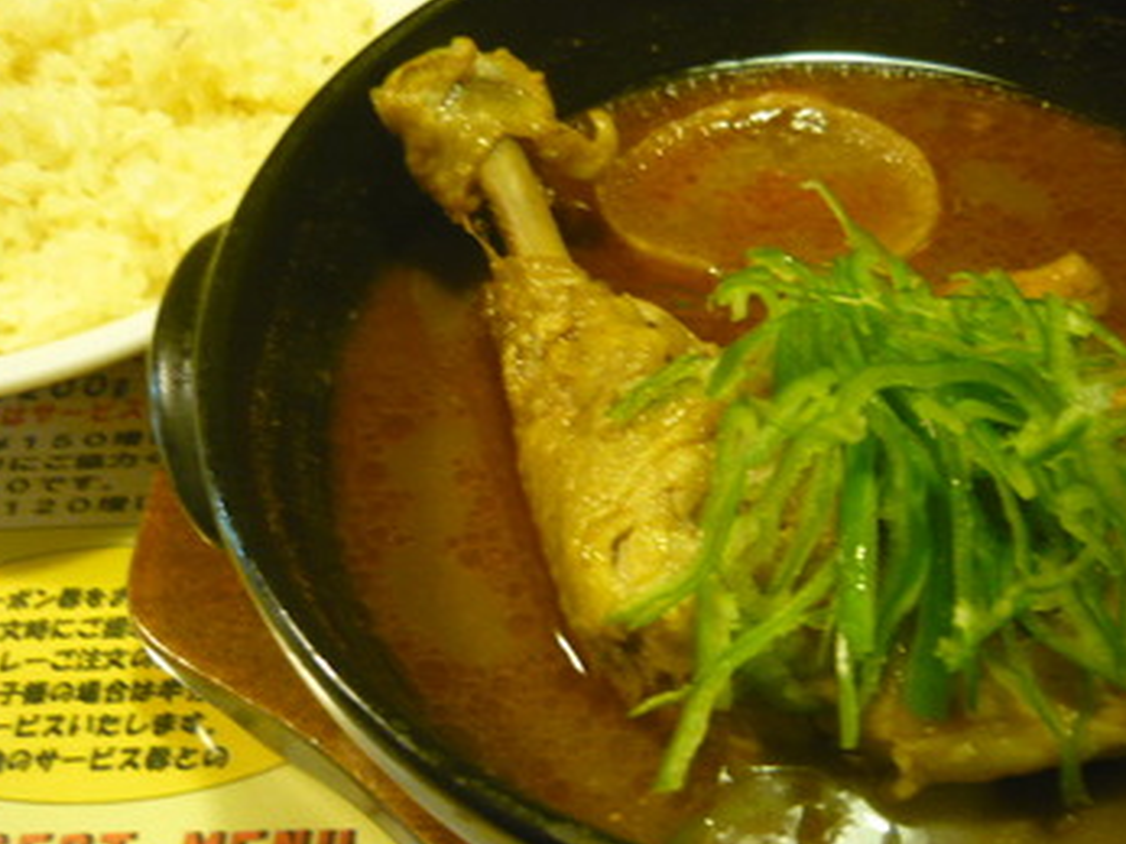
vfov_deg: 35.9
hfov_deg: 46.7
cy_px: 385
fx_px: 1301
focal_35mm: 40
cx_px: 633
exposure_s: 1/13
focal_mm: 5.5
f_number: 2.8
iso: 400
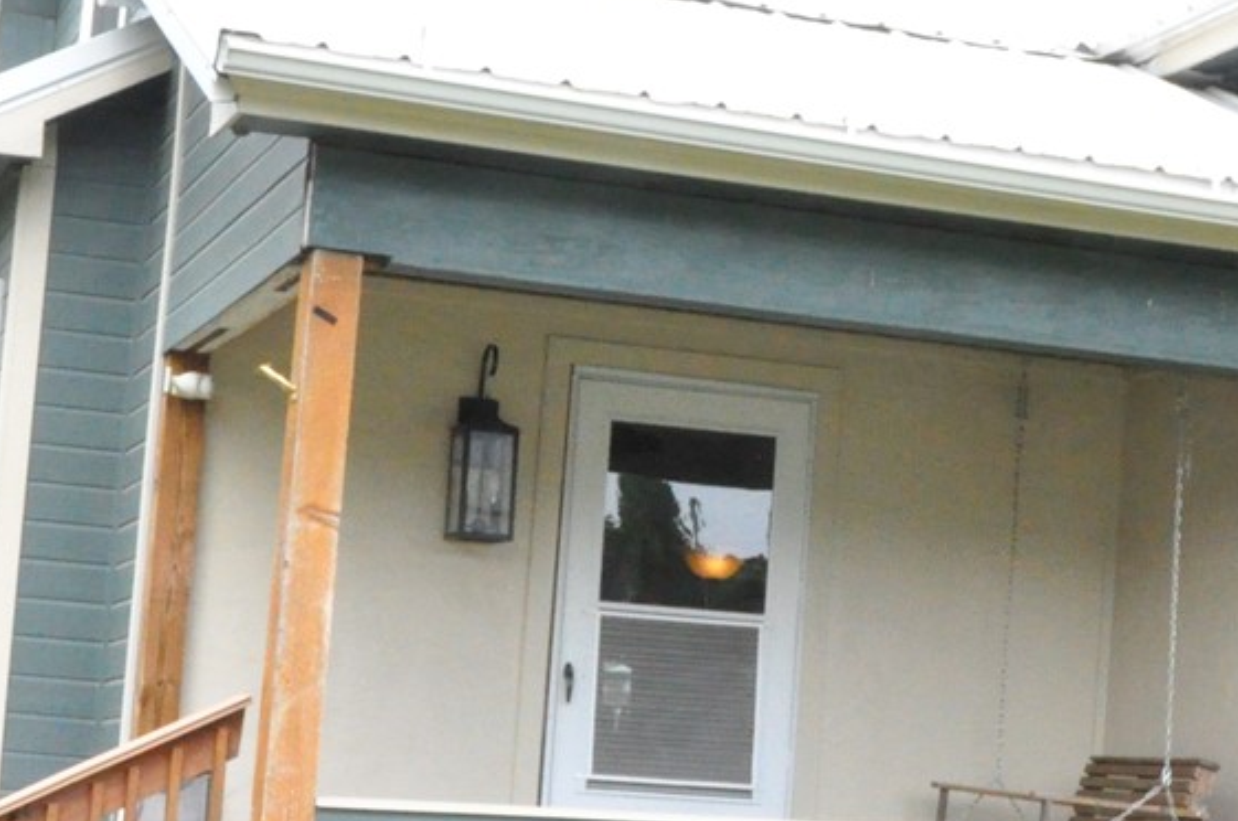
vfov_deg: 14.3
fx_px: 3279
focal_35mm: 96
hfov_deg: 21.3
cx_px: 801
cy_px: 447
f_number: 25
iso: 3200
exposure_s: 1/200
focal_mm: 21
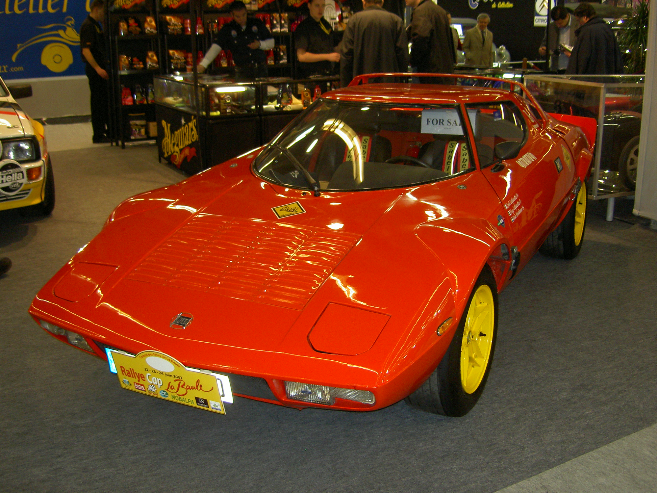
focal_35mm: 40
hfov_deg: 46.8
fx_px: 759
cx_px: 329
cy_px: 248
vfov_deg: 36.0
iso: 100
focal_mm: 8
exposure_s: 1/59.5
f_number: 2.8
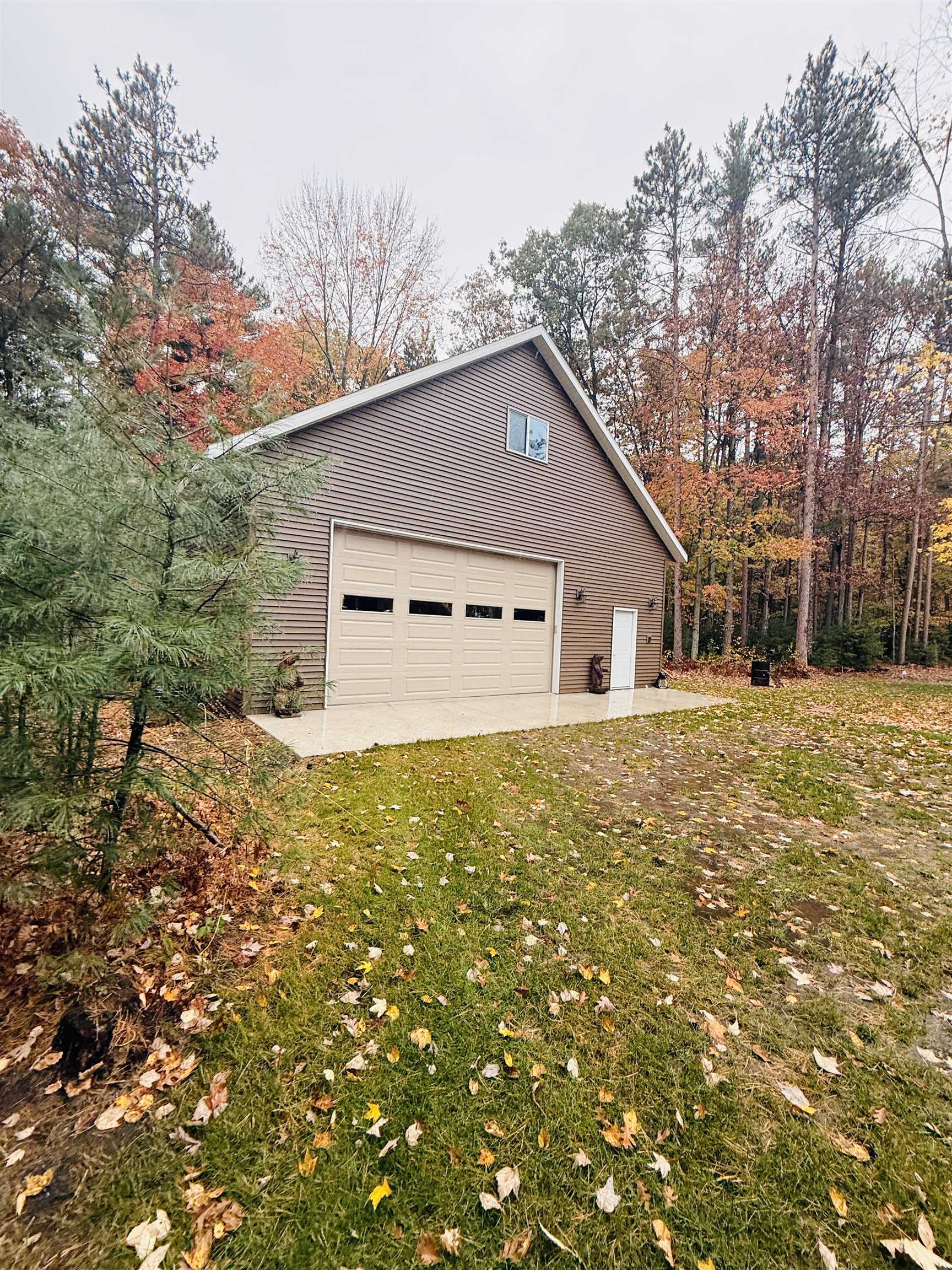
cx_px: 476
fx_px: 513
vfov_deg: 102.1
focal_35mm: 14
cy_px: 635
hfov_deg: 85.7
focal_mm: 2.22
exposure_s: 1/117
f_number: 2.2
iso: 64
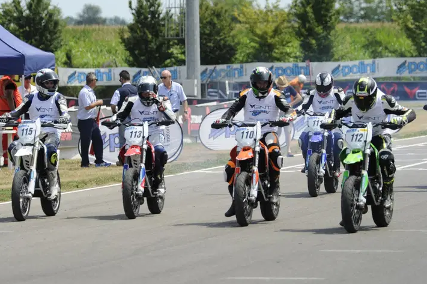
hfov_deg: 7.2
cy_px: 119
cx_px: 228
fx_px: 3402
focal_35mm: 287
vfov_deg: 4.8
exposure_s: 1/1250
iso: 200
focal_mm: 170
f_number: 4.5
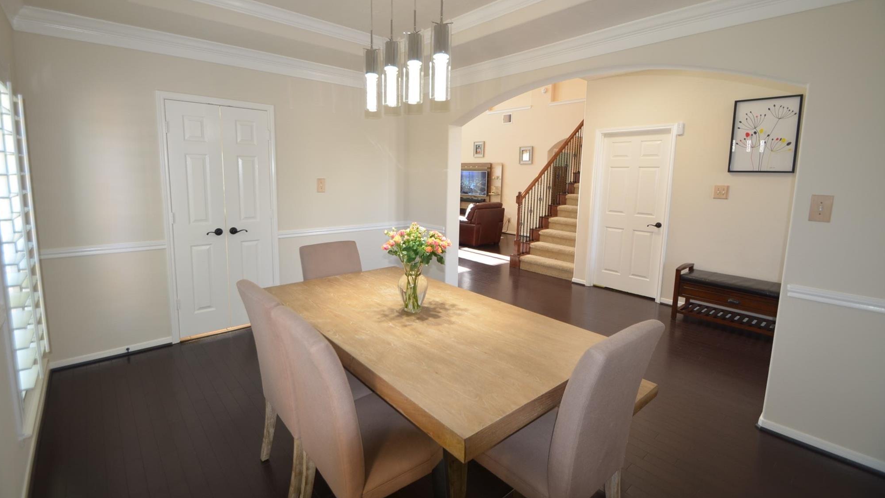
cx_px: 435
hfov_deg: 99.4
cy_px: 213
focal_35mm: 16
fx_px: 375
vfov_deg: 66.8
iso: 250
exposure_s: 1/25
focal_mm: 10
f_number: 3.5
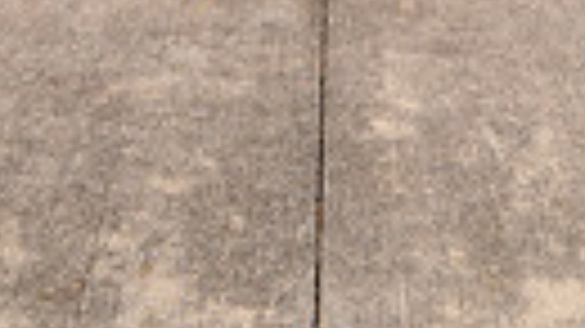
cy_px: -616
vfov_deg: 10.5
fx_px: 1349
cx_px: 315
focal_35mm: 87
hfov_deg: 24.5
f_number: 7.1
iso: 200
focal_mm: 24
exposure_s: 1/250
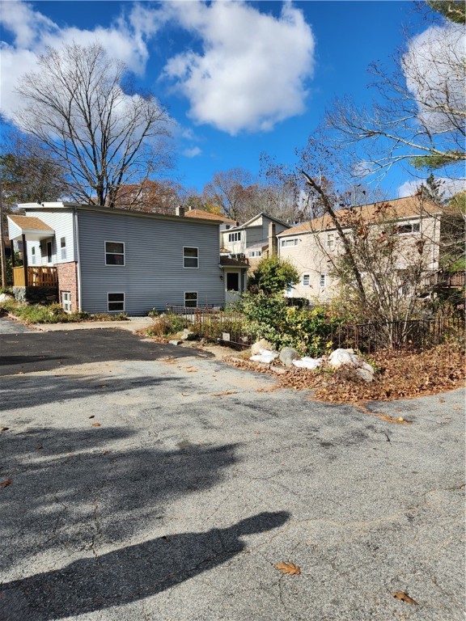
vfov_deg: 73.9
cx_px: 233
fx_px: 413
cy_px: 310
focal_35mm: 23
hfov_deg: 58.9
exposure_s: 1/1429
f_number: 1.8
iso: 20
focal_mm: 5.4
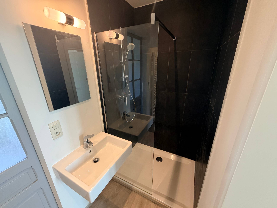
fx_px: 112
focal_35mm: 14
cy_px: 104
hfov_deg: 102.1
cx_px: 138
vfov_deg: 85.7
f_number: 2.2
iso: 320
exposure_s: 1/100
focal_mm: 2.22
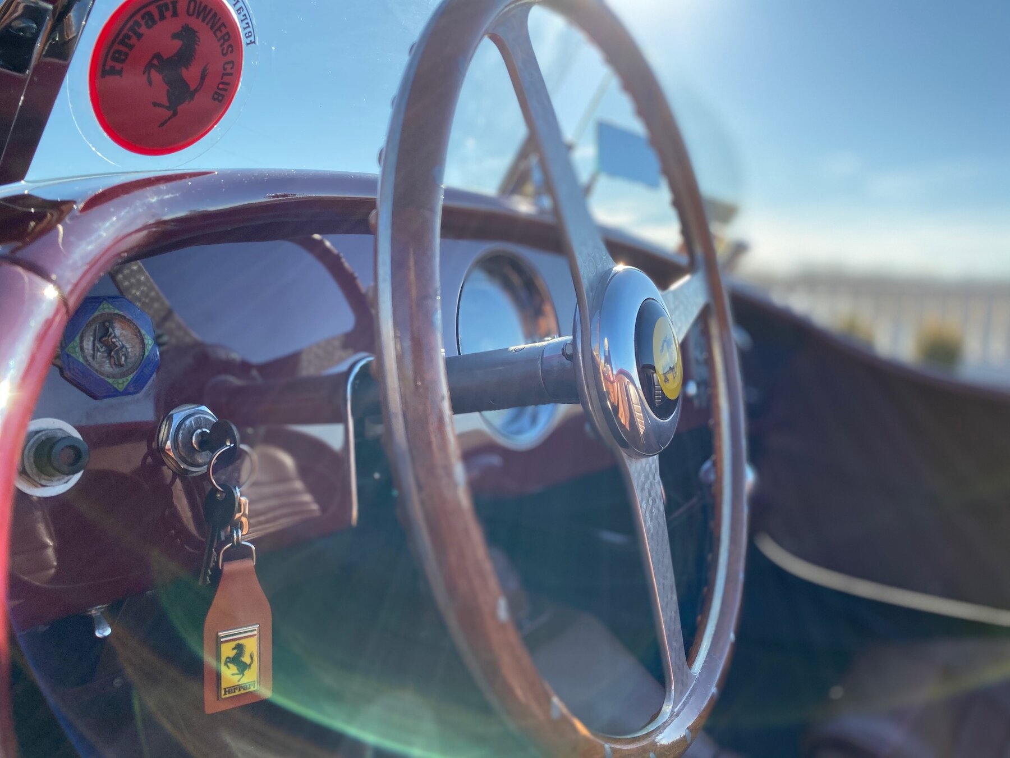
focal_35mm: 26
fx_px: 759
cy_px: 379
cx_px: 505
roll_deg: -1.3
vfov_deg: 53.1
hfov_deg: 67.3
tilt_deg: -6.8
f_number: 1.8
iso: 32
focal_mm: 4.25
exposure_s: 1/1656
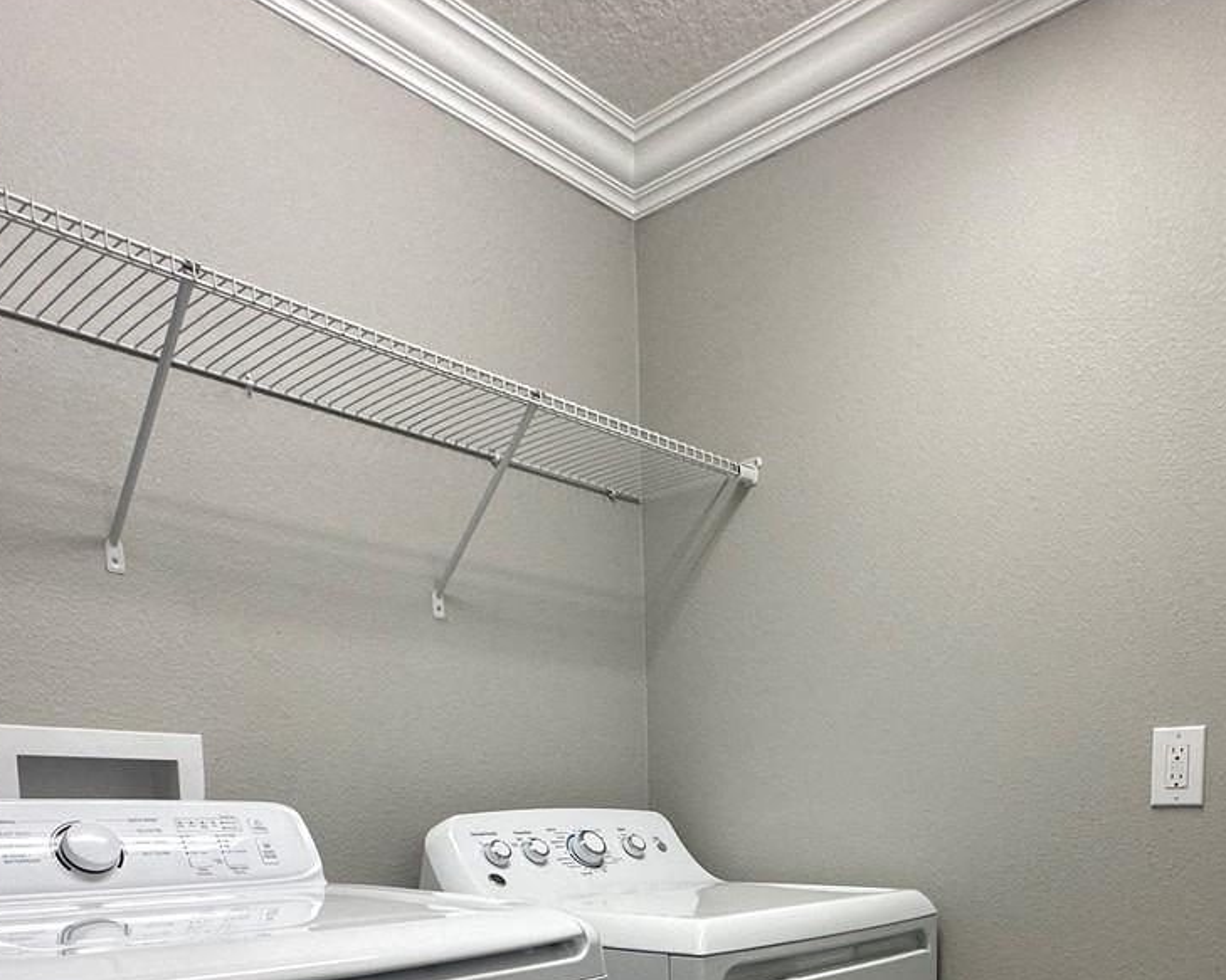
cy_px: 933
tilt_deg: -5.6
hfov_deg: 58.5
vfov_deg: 43.1
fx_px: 1088
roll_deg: +0.7
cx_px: 701
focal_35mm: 30
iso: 125
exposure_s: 1/120
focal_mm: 2.22
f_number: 2.2
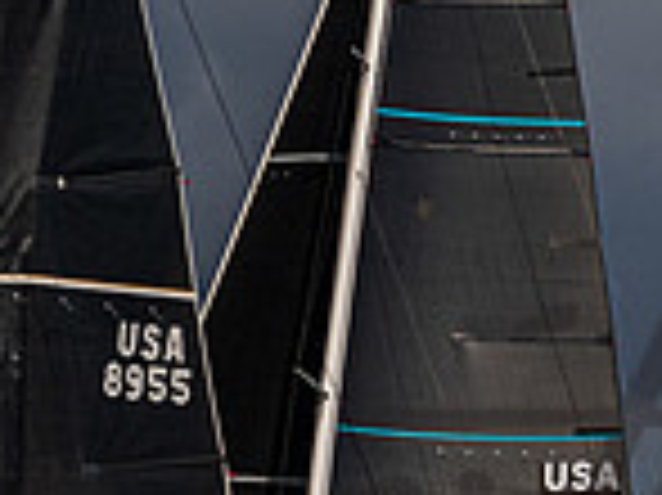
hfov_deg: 2.3
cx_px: -50
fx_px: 16567
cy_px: 414
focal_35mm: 867
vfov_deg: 1.7
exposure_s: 1/5000
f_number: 5.6
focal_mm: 160
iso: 400
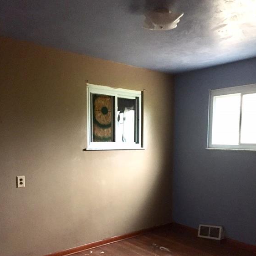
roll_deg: -0.5
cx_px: 129
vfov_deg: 46.8
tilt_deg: -5.1
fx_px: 293
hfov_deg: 47.2
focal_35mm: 35
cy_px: 160
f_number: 2.2
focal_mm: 4.15
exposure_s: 1/15
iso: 320
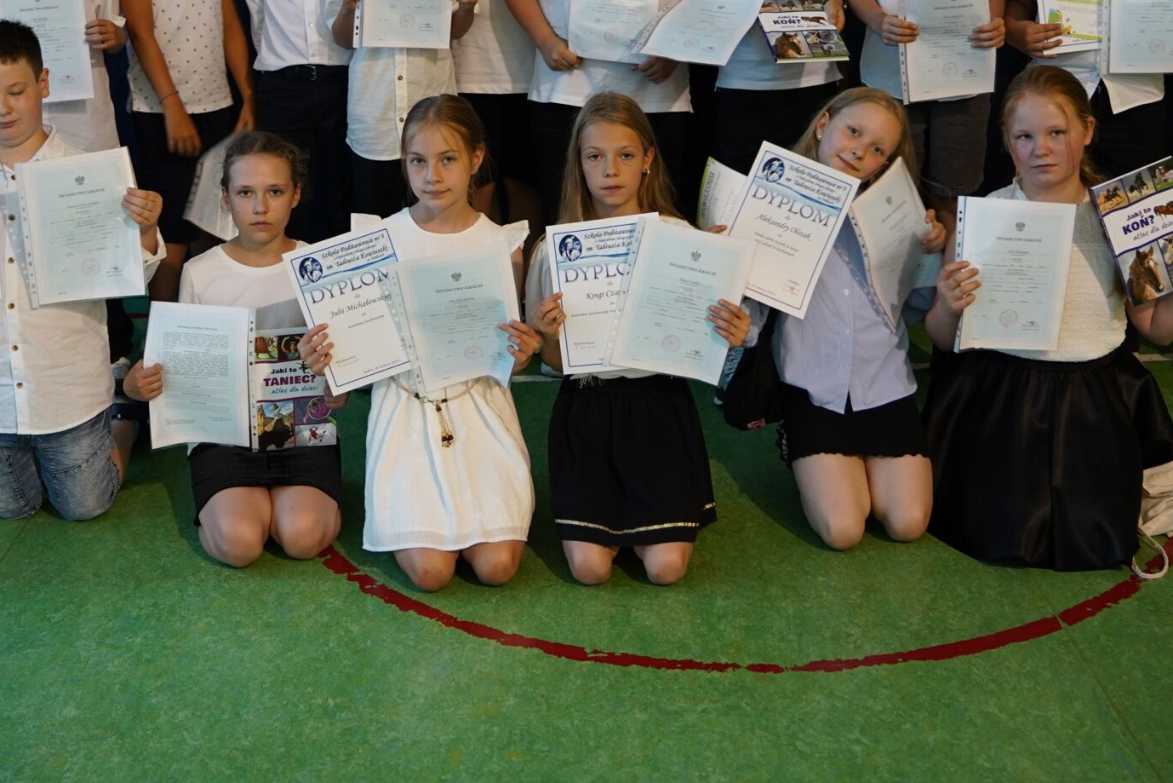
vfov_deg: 25.2
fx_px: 1694
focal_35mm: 52
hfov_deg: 38.2
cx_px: 554
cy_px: 77
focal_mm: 28
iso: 640
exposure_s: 1/30
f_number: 2.8
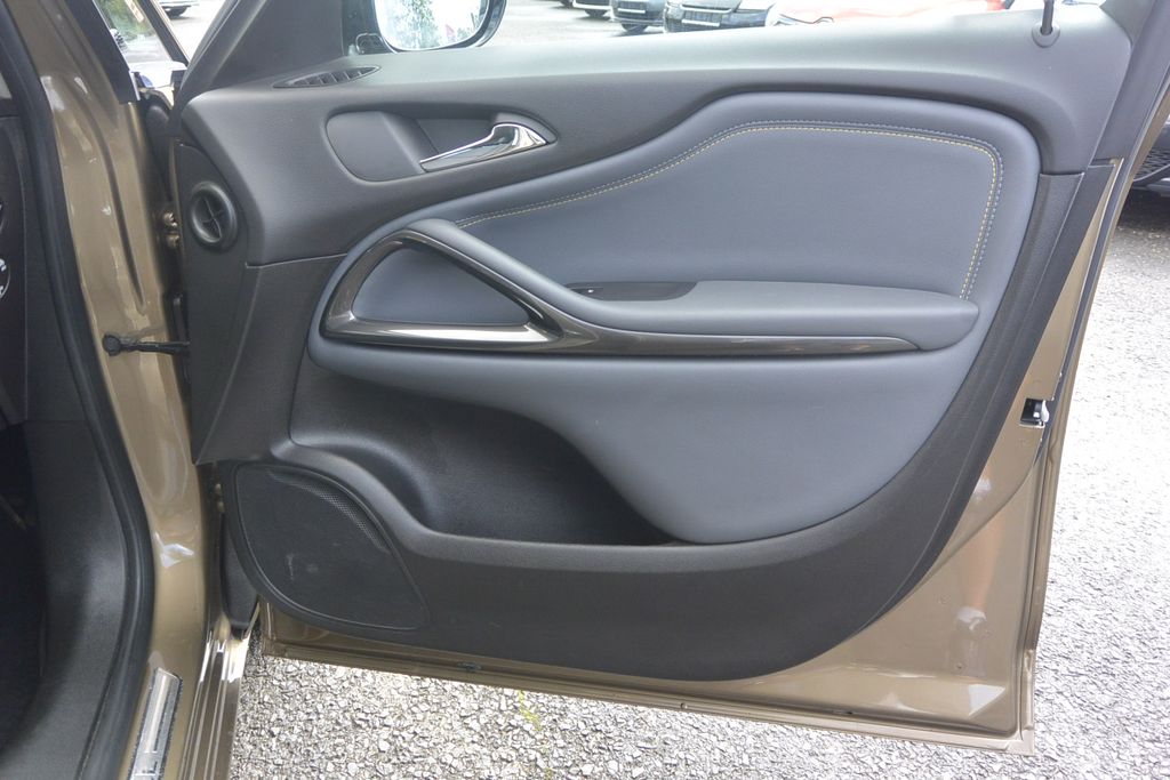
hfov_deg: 61.9
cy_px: 390
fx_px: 975
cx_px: 585
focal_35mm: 30
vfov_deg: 43.6
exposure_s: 1/160
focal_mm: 11.4
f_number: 3.5
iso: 200
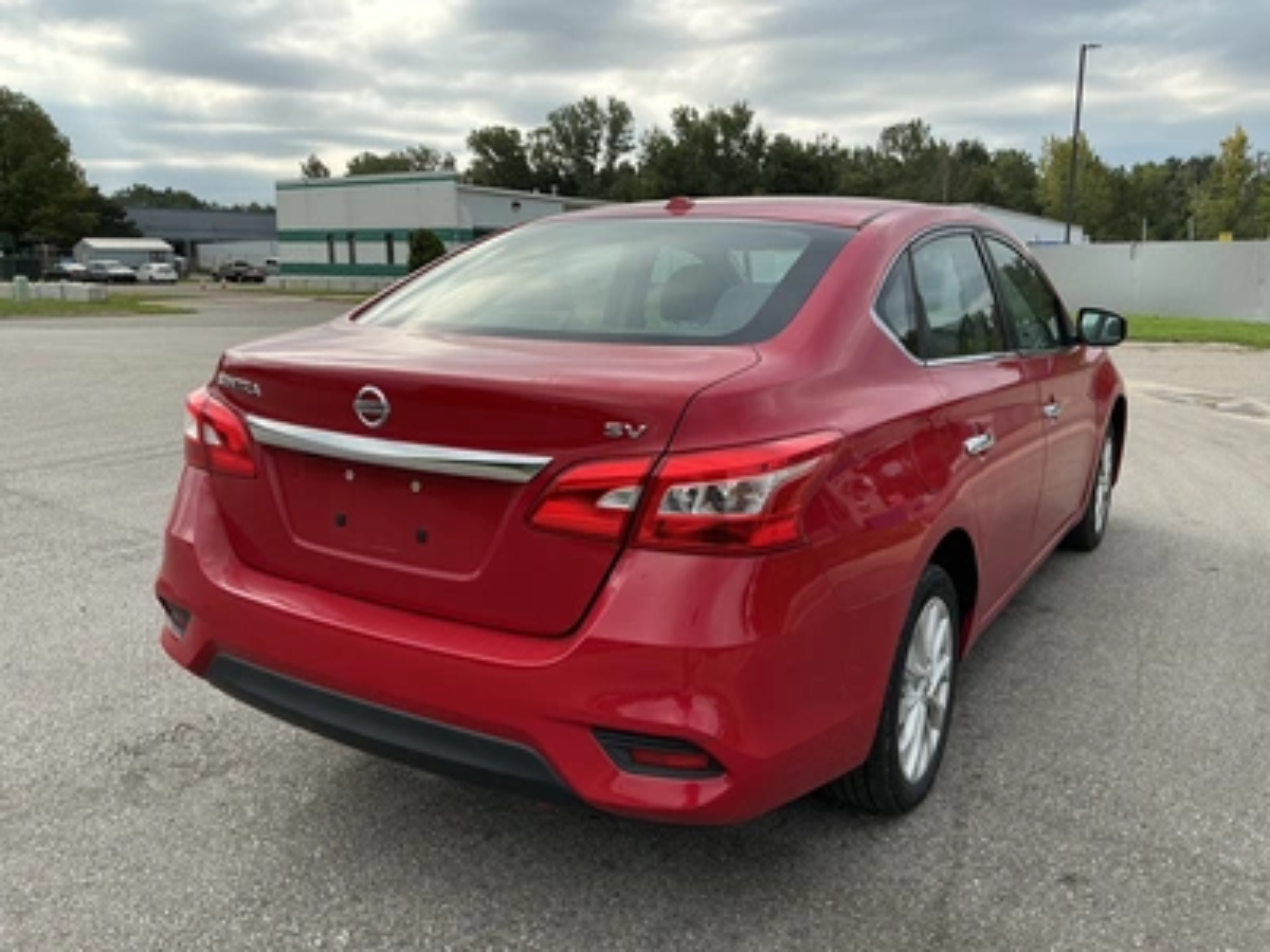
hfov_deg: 63.4
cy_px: 476
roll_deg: +0.0
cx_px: 635
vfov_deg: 49.7
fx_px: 1027
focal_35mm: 28
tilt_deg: -10.8
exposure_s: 1/883
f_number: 1.8
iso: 25
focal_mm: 3
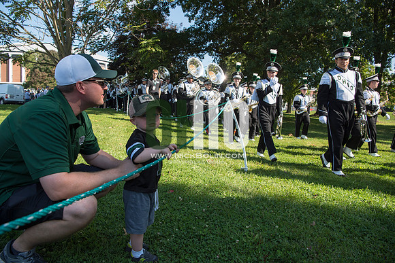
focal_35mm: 24
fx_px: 263
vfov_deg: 53.2
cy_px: 132
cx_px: 198
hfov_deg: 73.7
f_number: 5.6
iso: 200
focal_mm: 24
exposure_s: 1/800
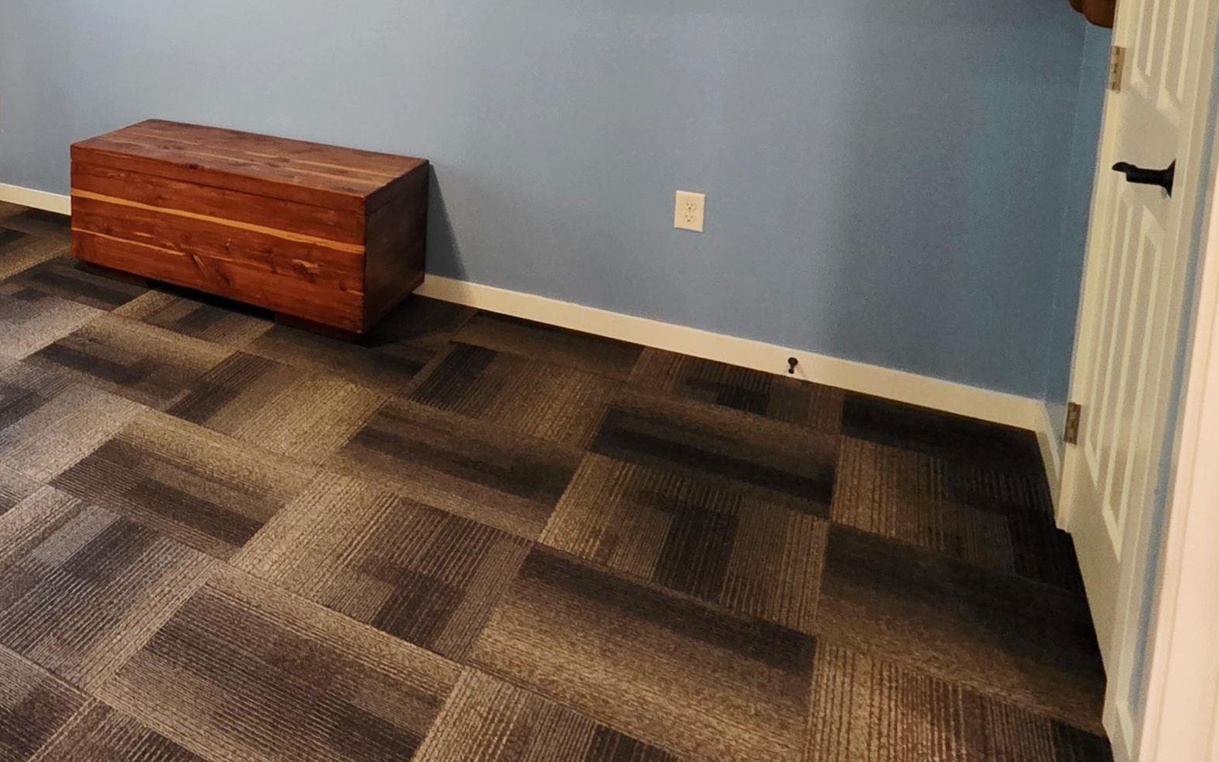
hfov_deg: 55.4
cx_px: 43
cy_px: 114
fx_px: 897
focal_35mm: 27
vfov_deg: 43.1
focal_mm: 2.2
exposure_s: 1/60.2
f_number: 1.9
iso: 640
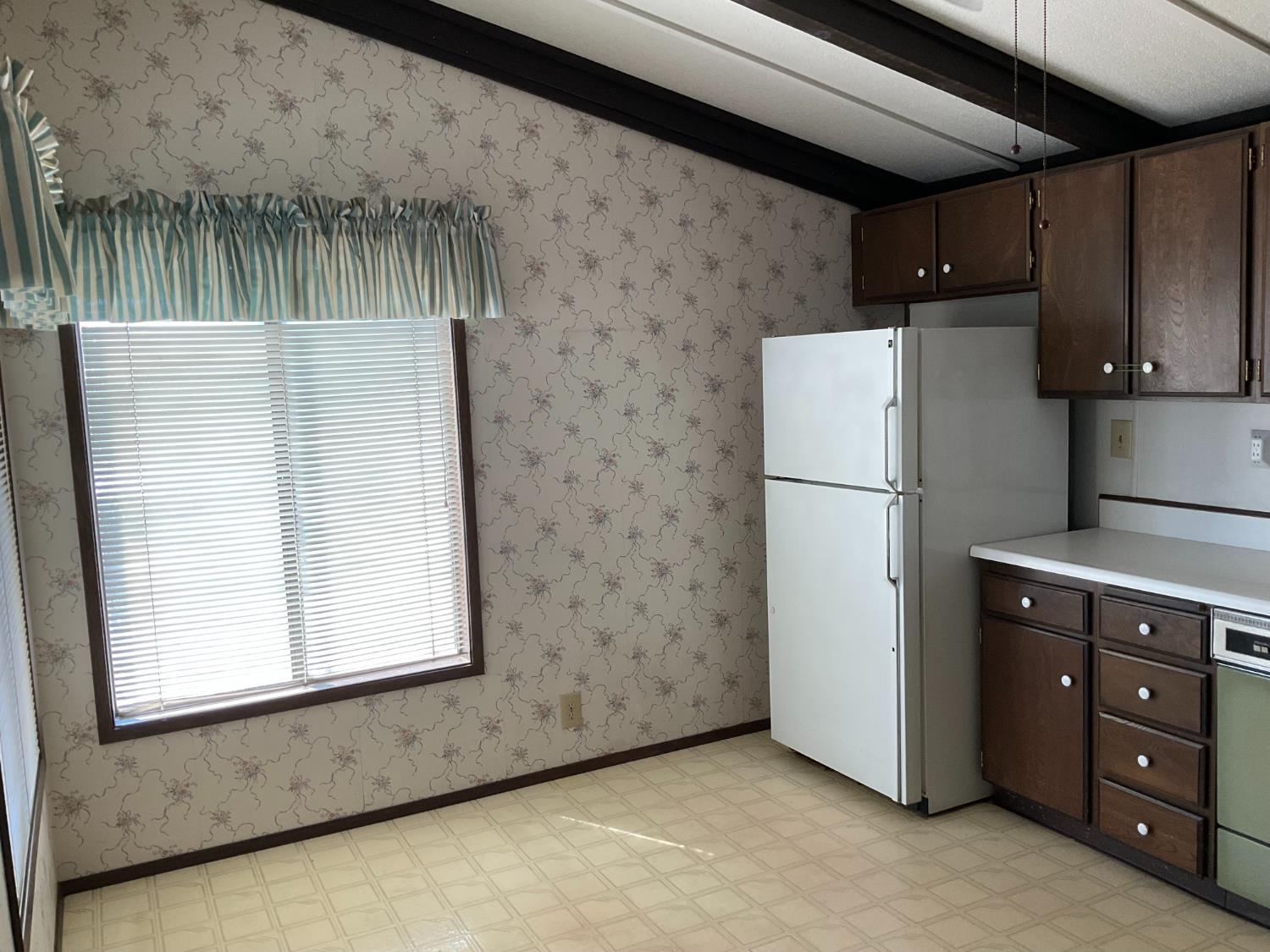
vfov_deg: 48.2
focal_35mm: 29
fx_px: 1064
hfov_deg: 61.7
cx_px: 635
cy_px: 476
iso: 40
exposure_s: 1/60
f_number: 1.8
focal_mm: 3
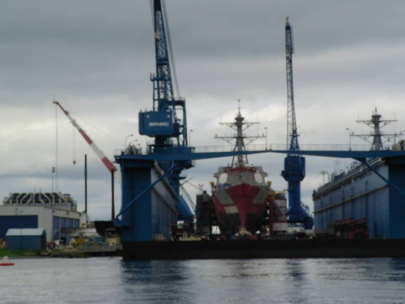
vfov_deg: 10.4
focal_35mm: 143
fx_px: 1673
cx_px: 186
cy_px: 151
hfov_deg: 13.8
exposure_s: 1/335
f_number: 7.8
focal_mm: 19.7
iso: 50
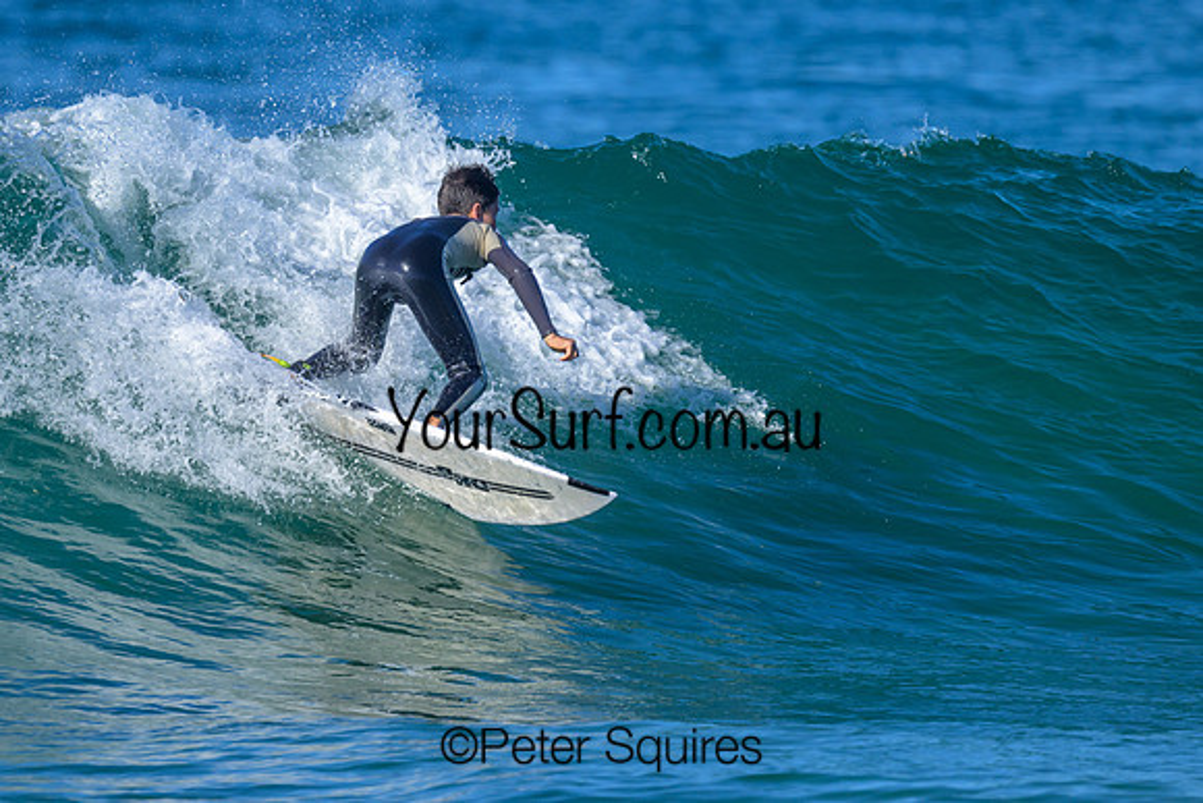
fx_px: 36782
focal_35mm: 1101
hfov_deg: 1.9
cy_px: 339
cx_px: 404
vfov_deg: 1.3
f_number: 6.3
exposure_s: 1/2000
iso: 360
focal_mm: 800
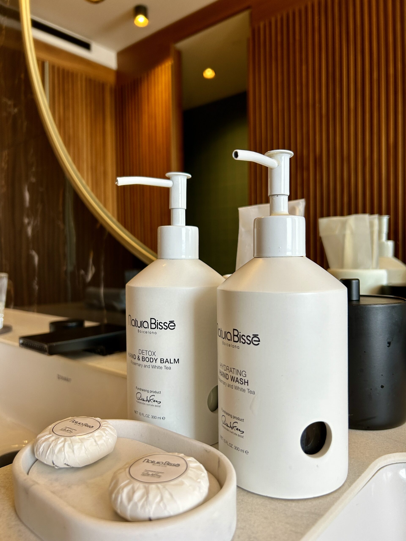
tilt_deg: -1.2
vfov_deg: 67.3
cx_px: 203
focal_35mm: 26
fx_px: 407
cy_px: 270
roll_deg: +0.0
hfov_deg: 53.1
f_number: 1.5
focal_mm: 5.7
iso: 64
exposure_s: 1/50
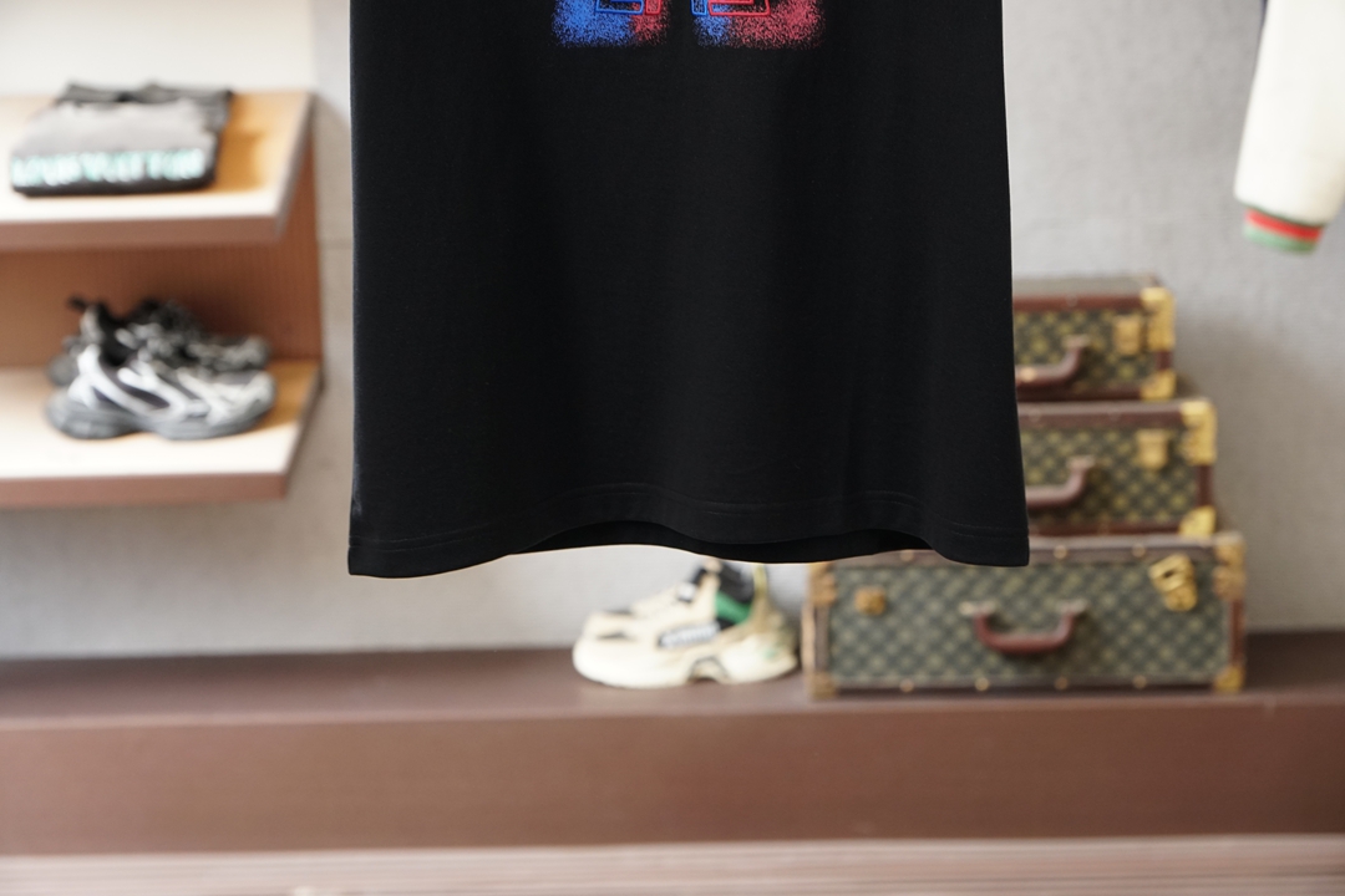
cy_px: 448
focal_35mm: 87
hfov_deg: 23.4
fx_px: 3250
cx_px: 672
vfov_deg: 15.7
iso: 800
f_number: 4
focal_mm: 58
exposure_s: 1/125
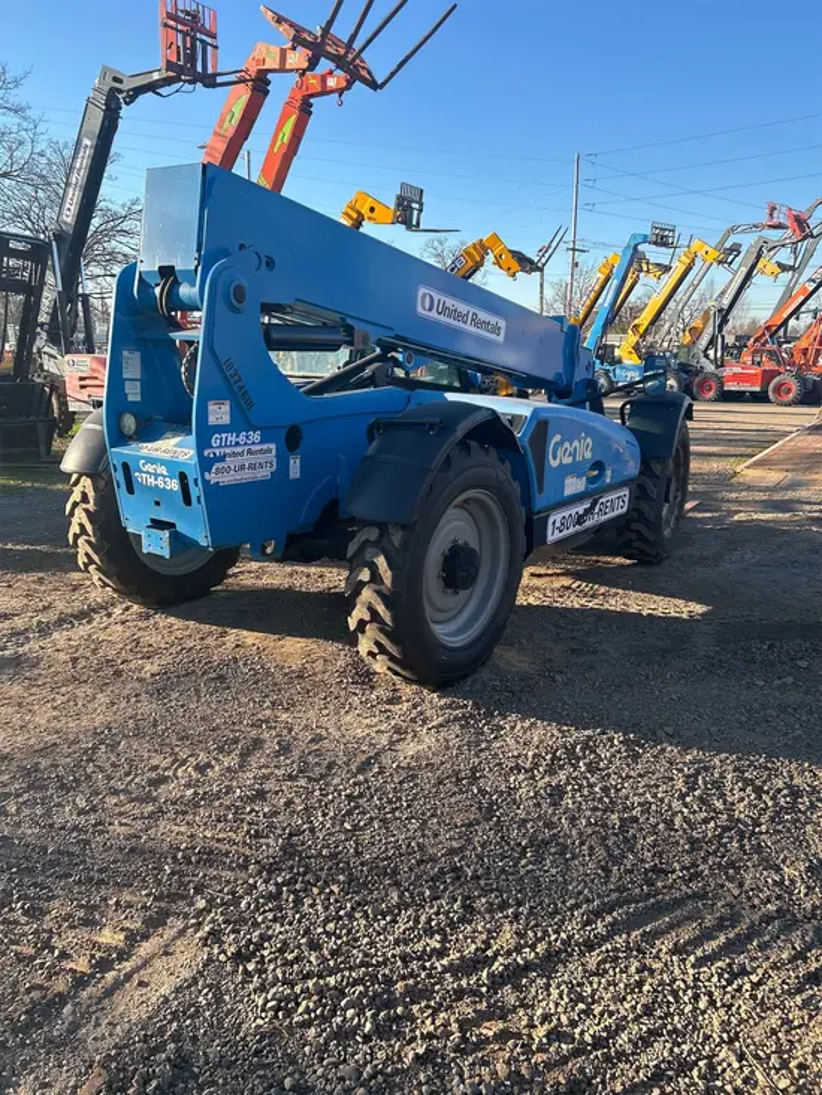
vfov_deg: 67.3
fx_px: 823
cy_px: 548
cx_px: 411
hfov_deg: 53.1
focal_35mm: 26
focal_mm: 5.7
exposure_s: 1/1100
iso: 50
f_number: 1.5
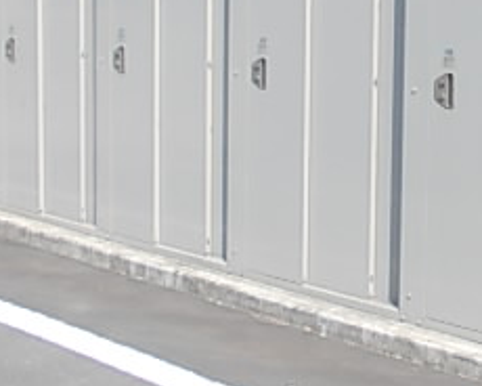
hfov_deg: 24.1
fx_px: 1084
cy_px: 90
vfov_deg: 20.0
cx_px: 461
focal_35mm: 76
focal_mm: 4
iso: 80
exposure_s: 1/200
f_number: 5.4
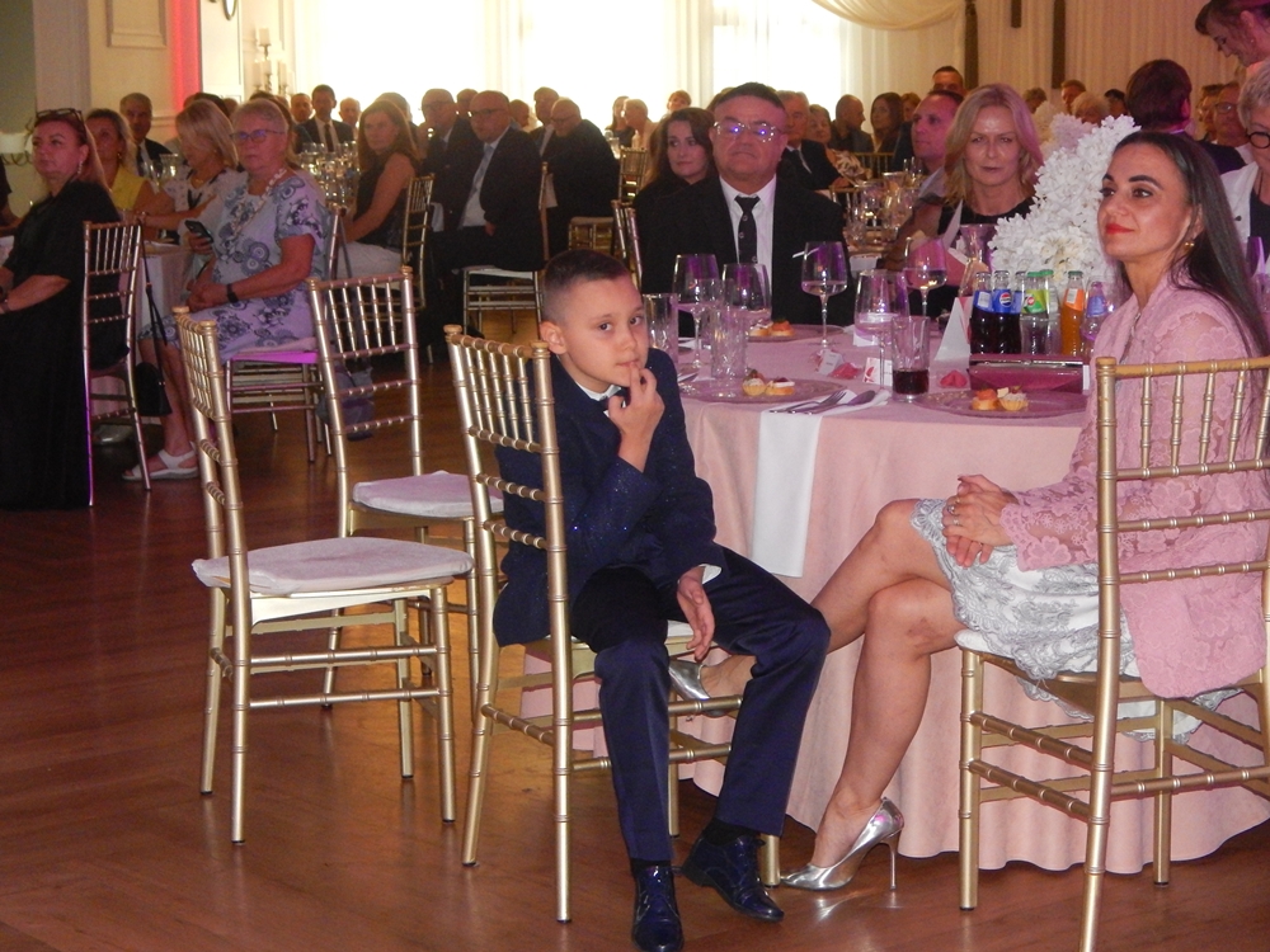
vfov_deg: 19.4
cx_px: 635
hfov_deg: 25.7
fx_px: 2788
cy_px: 476
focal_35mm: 76
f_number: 4.2
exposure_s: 1/30
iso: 800
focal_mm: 13.5
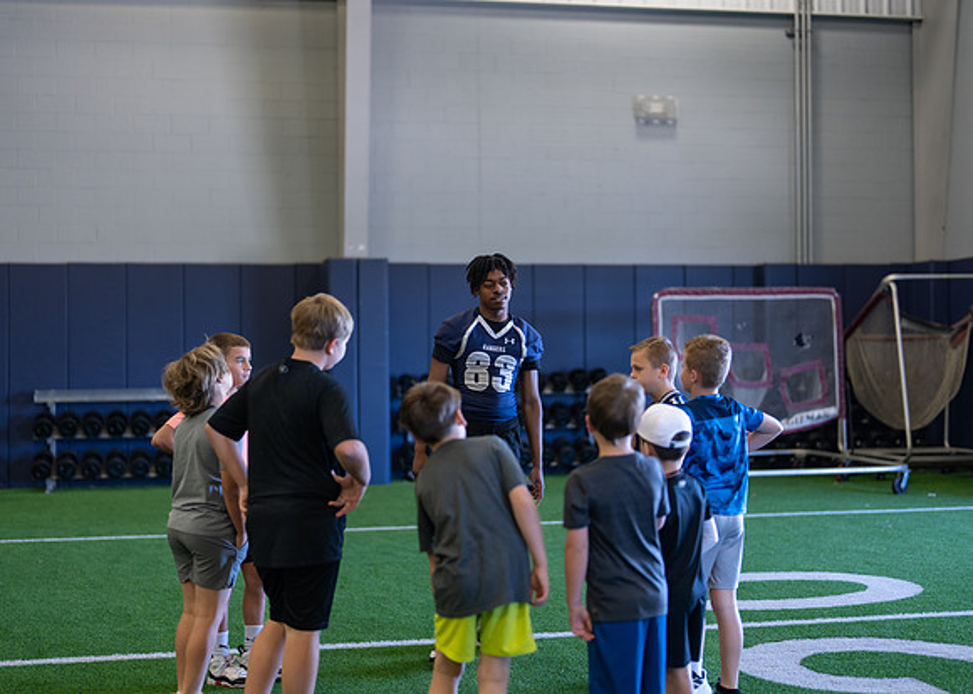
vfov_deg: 26.9
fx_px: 1451
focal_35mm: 53
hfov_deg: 37.1
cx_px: 486
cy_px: 347
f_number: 1.2
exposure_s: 1/640
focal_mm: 50
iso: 800
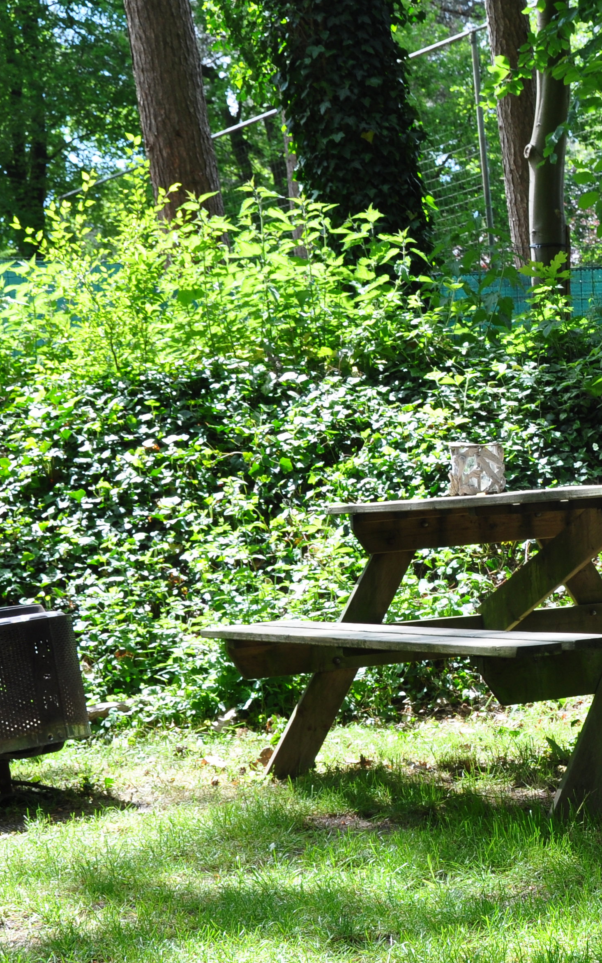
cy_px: 485
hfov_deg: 13.5
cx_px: 660
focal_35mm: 95
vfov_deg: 21.9
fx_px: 2493
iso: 200
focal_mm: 34
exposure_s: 1/100
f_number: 9
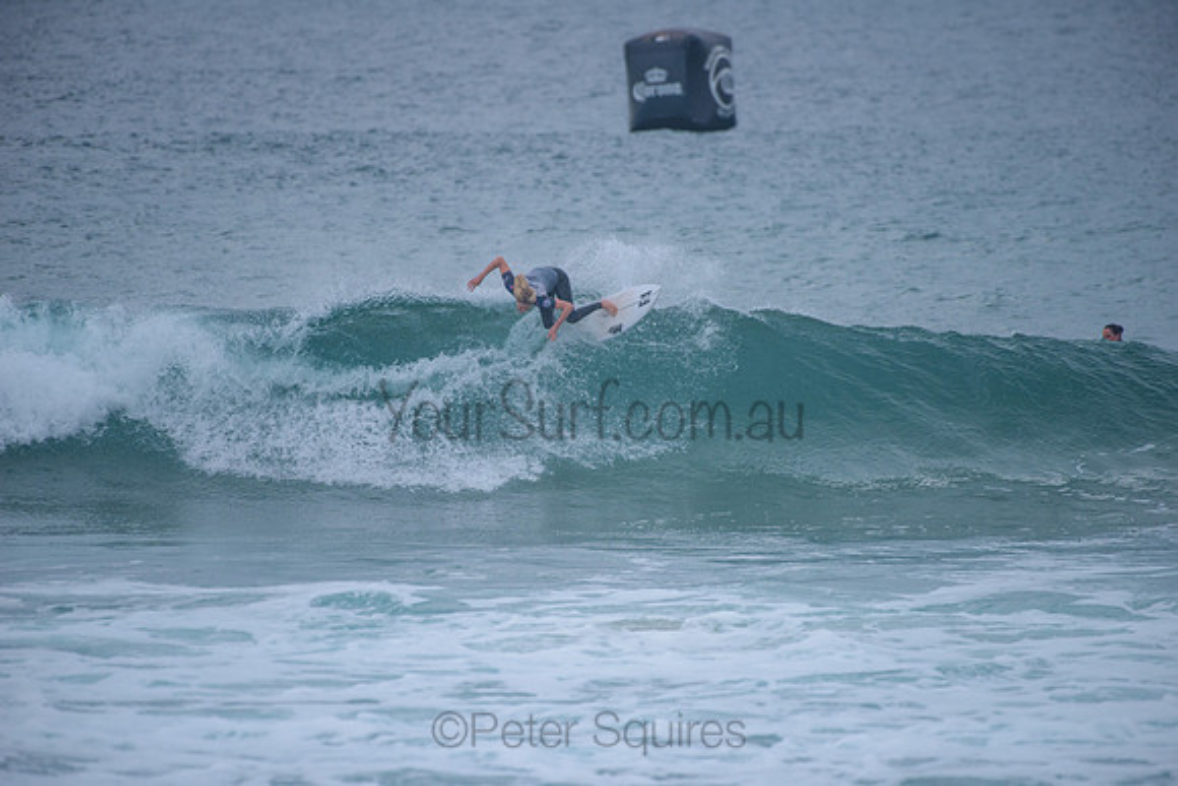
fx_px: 16364
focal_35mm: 500
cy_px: 393
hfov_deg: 4.1
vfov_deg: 2.8
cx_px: 589
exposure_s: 1/2000
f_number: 5.6
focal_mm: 500
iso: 320
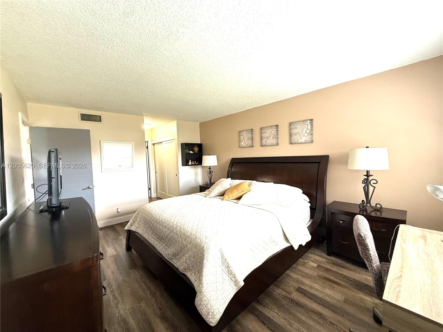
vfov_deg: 85.7
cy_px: 166
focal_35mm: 14
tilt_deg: -2.6
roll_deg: +1.7
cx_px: 222
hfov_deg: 102.1
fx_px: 179
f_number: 2.2
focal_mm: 2.22
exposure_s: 1/60
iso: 200
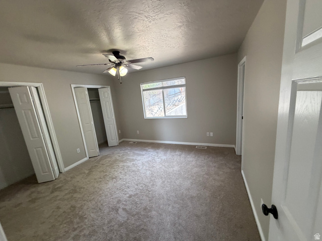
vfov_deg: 85.7
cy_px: 120
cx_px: 161
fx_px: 130
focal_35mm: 14
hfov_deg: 102.1
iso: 250
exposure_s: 1/120
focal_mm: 2.22
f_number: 2.2
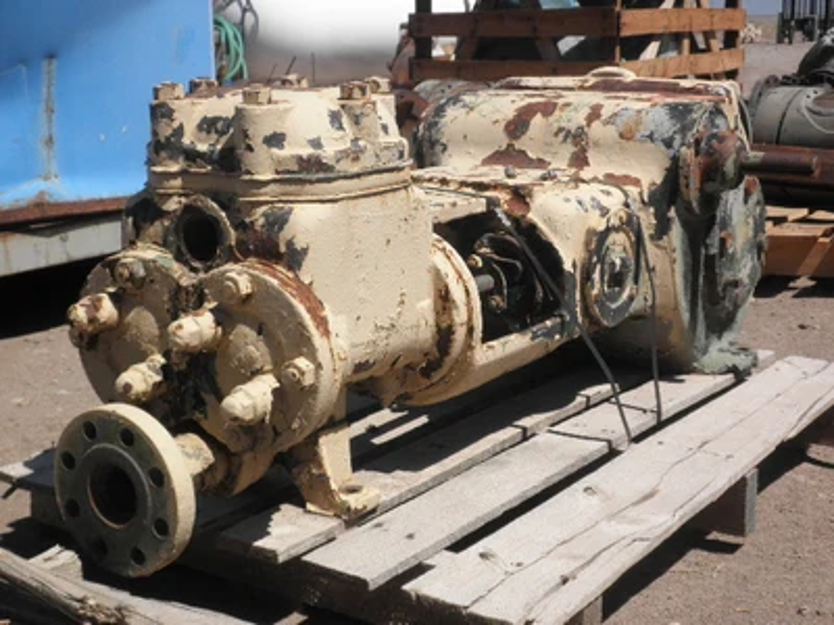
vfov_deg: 24.8
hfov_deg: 32.7
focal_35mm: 59
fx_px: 1421
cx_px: 417
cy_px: 312
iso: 64
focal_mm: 10.5
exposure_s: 1/125
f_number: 10.7
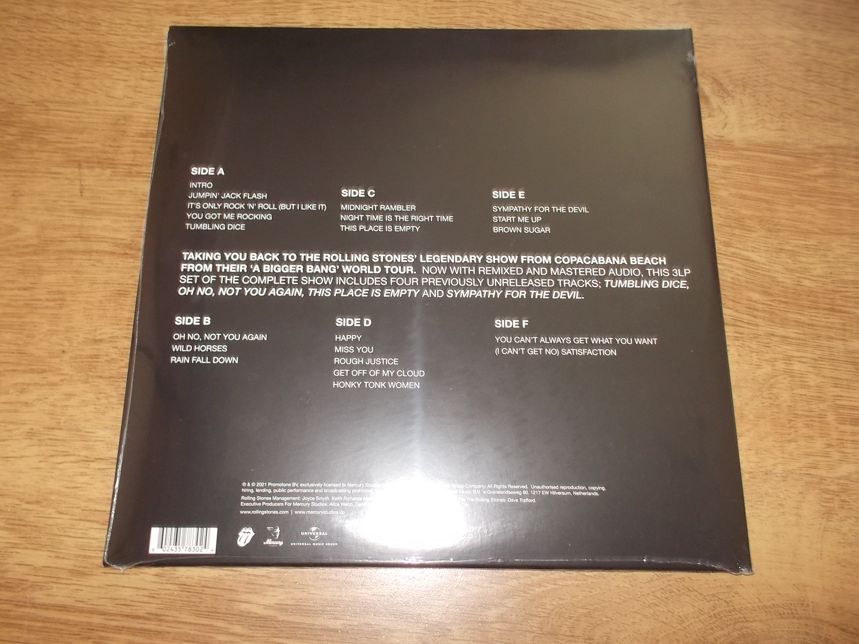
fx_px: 720
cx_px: 430
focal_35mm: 29
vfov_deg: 48.2
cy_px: 322
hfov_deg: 61.7
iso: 200
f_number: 3.3
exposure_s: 1/30
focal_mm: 4.1
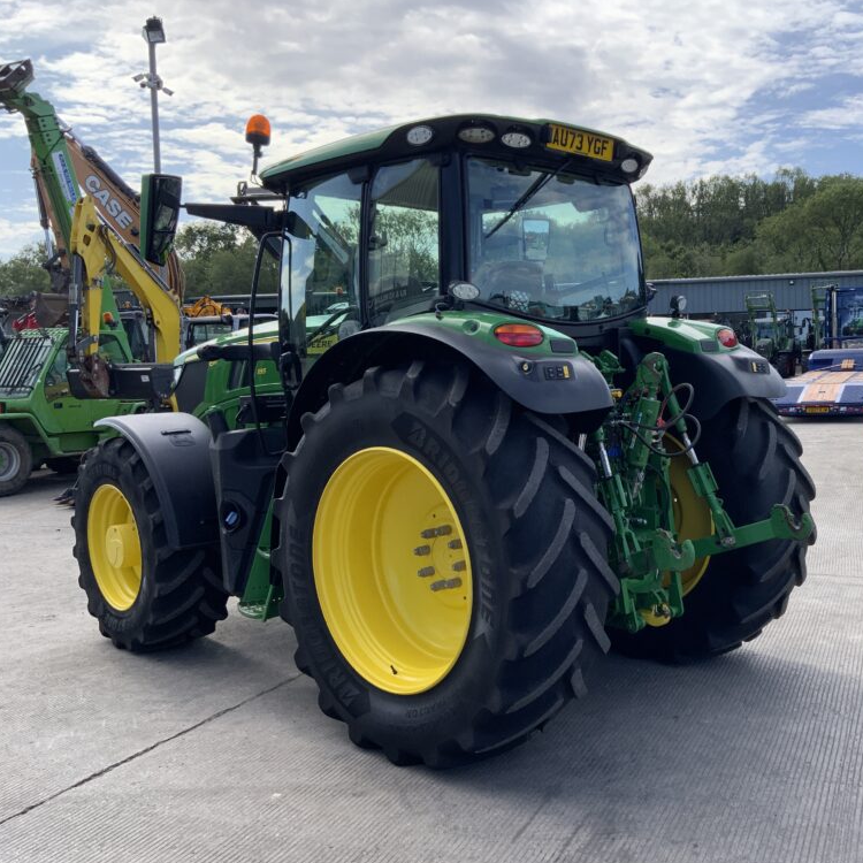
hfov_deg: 46.6
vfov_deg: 47.2
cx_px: 564
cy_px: 437
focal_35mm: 35
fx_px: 987
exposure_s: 1/883
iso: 16
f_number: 1.8
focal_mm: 3
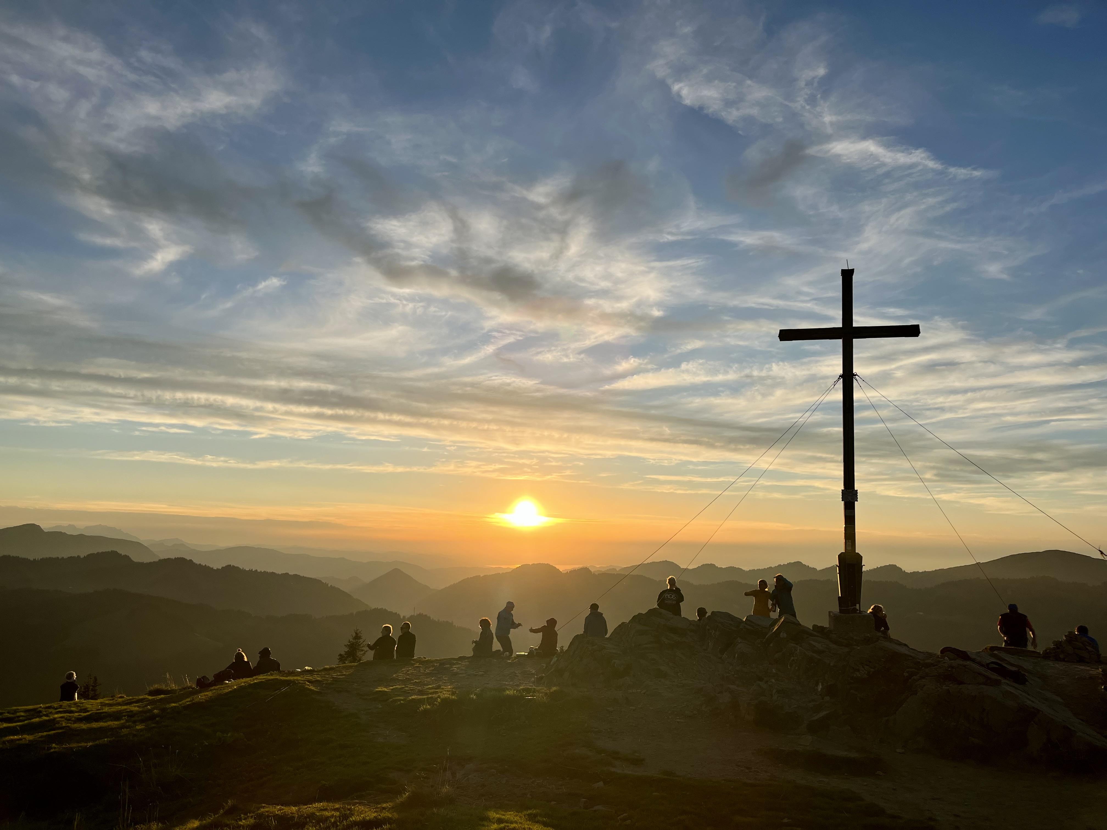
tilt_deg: +8.1
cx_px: 554
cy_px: 415
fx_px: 831
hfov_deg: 67.3
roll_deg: -1.6
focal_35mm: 26
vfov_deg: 53.1
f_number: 1.6
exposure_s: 1/4149
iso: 50
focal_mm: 5.1
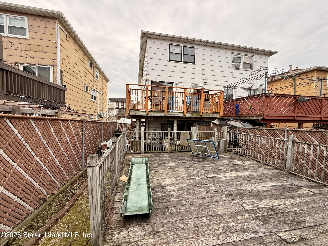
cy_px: 123
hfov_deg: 102.1
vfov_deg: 85.7
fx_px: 133
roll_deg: -1.8
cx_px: 164
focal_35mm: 14
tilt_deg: -1.4
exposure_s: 1/579
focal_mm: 2.22
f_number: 2.2
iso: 64
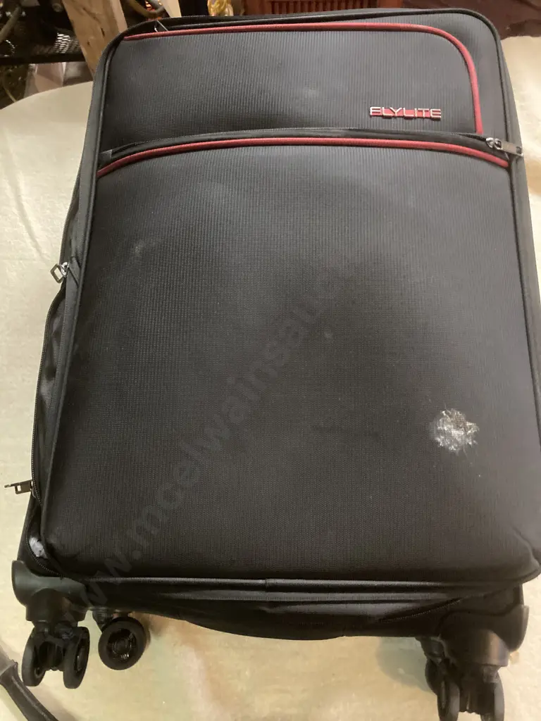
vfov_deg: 63.4
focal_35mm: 28
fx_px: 583
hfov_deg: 49.7
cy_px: 360
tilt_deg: -68.0
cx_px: 270
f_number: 1.8
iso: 640
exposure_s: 1/20
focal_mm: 3.99
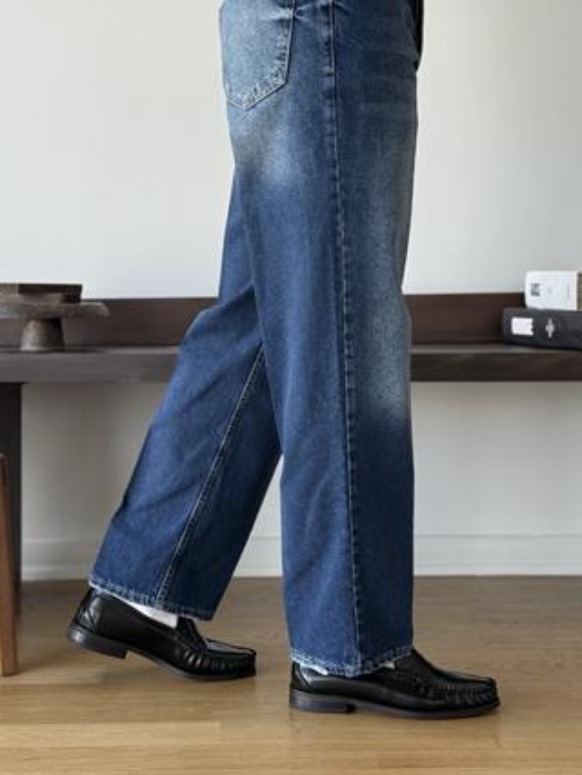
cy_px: 301
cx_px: 286
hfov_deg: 24.4
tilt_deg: -0.8
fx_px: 1344
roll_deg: +0.3
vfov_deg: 32.0
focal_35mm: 60
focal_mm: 6.76
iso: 64
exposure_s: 1/258
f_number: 1.78
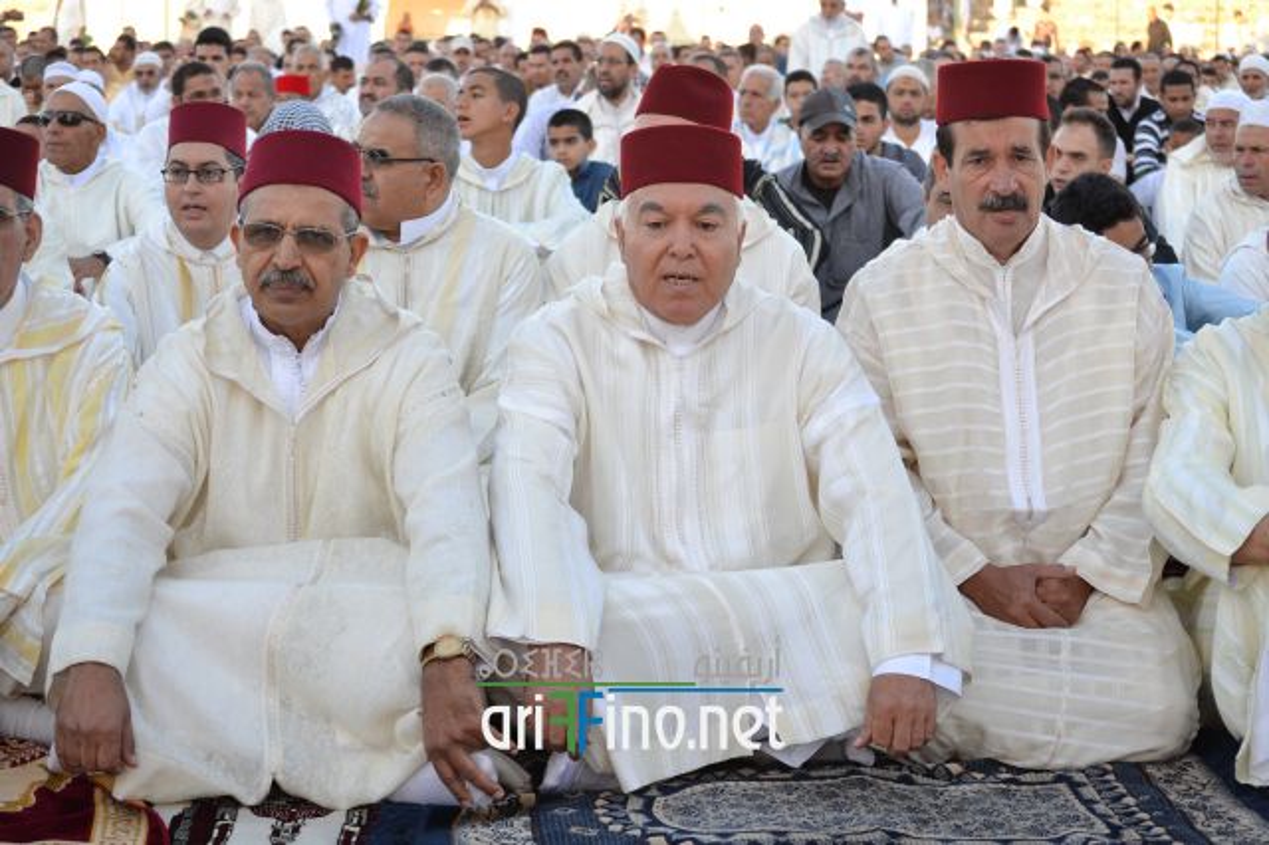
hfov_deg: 24.6
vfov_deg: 16.5
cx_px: 634
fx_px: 2907
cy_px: 422
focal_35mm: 82
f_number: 5.6
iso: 180
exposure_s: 1/125
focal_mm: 55
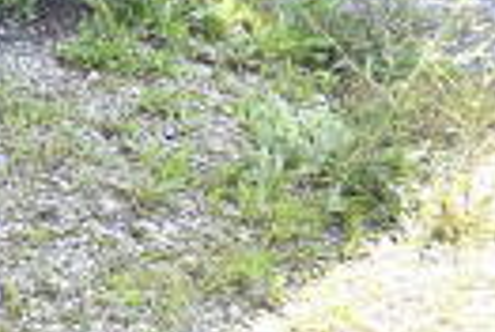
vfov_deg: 8.9
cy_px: -315
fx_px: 2017
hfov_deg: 11.8
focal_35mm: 146
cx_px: -642
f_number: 9
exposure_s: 1/320
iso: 1600
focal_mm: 21
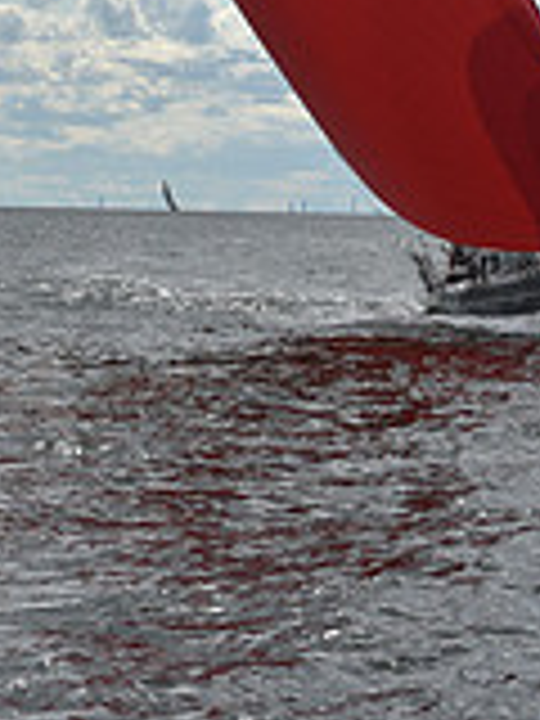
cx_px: 425
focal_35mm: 296
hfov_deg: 5.0
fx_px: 6157
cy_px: -315
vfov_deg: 6.6
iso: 250
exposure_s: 1/1000
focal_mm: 85
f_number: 9
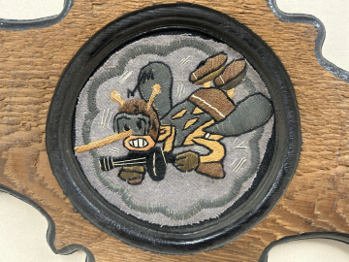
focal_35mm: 26
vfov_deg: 53.1
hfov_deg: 67.3
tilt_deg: -10.1
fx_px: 262
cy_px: 131
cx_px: 174
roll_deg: +1.3
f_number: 1.5
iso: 125
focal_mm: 5.7
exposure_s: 1/60
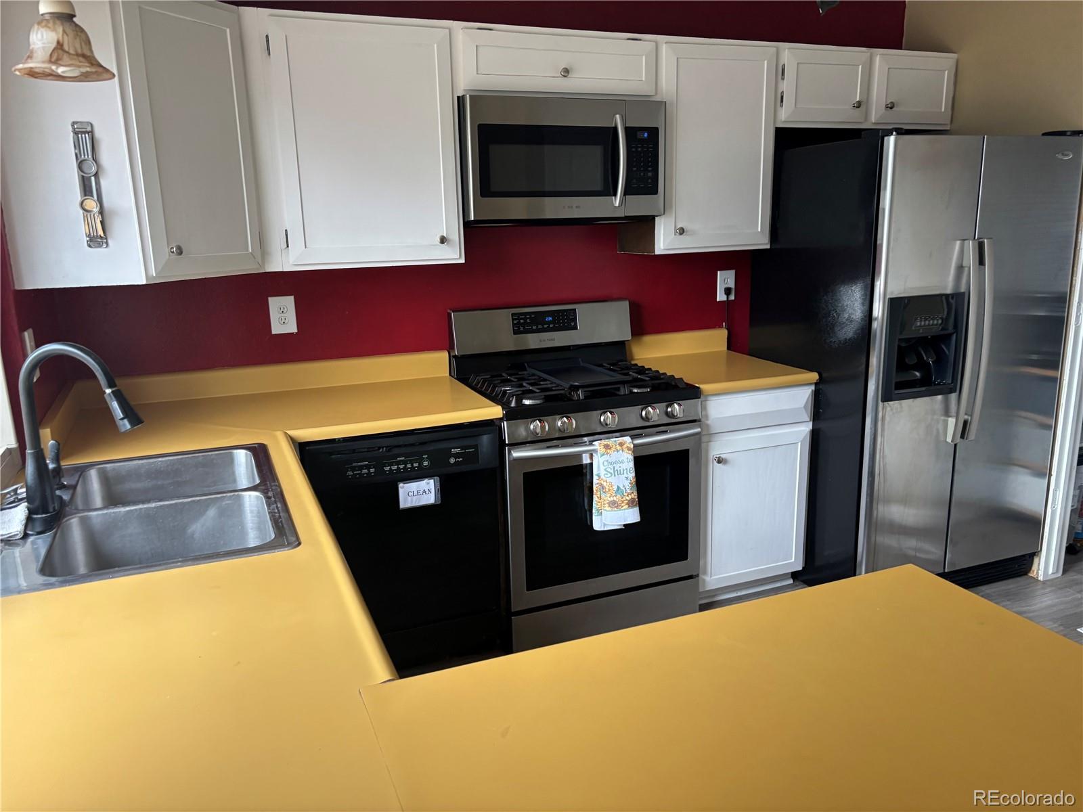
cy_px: 406
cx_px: 542
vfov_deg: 53.1
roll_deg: +0.7
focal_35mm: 26
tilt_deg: -13.9
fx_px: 813
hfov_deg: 67.3
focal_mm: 5.96
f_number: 1.6
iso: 125
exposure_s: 1/113
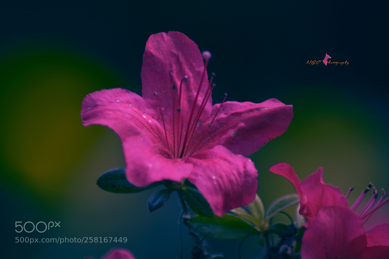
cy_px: 130
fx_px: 4861
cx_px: 194
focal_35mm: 450
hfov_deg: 4.6
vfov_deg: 3.1
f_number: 5.6
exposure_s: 1/320
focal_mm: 300
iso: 200
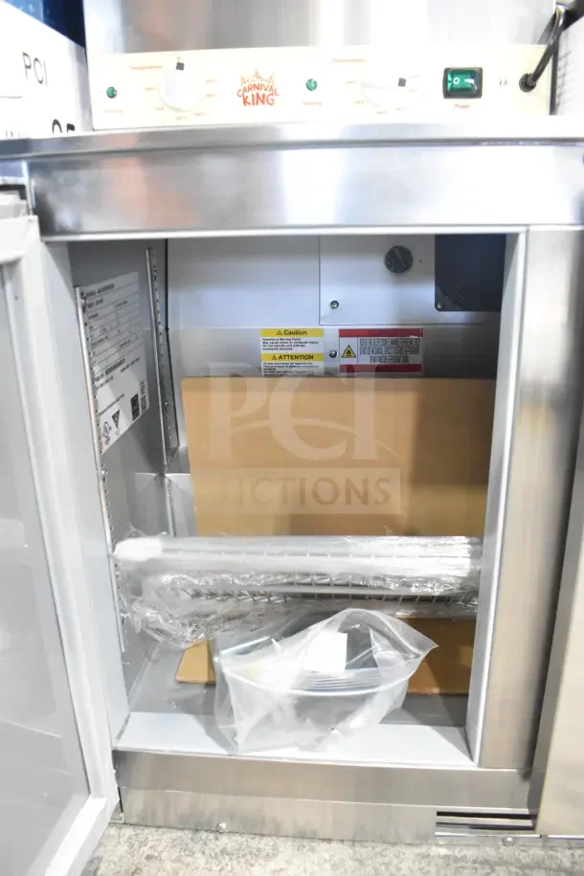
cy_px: 438
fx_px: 657
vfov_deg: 67.4
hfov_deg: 47.9
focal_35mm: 27
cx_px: 292
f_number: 5
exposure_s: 1/100
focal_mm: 18
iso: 6400
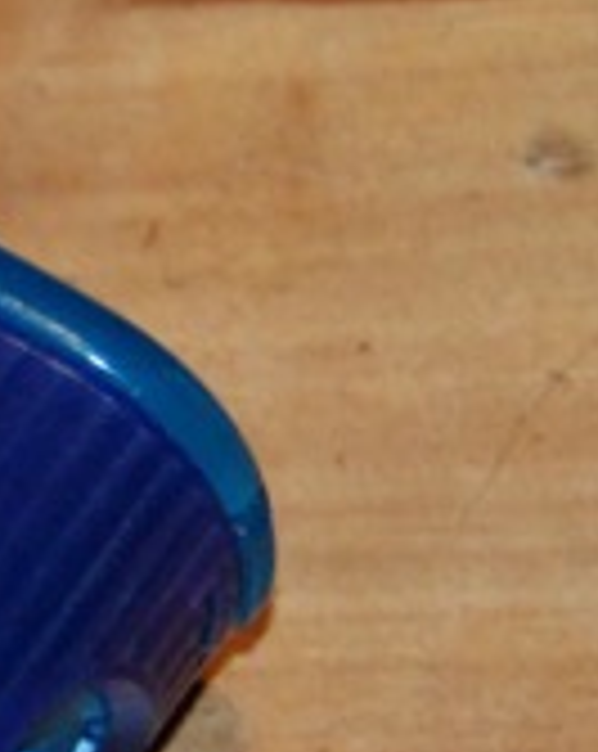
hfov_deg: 3.2
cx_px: -1299
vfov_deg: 4.1
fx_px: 10471
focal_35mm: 472
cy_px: 813
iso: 1250
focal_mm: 62
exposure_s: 1/60
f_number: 5.6
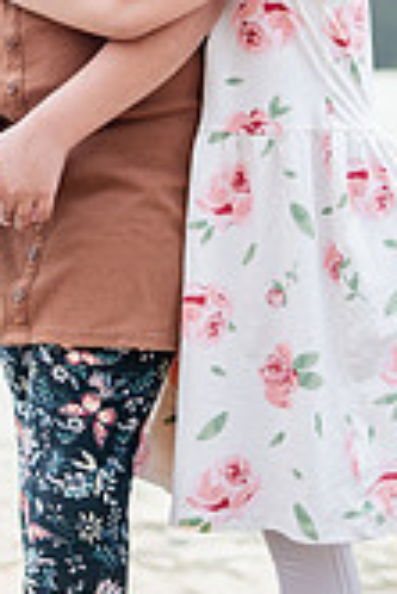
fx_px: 1568
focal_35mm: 95
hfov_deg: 14.4
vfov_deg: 20.9
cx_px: 172
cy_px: 43
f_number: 2
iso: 200
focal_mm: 35
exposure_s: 1/4000
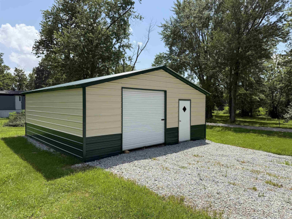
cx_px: 146
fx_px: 202
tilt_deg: -1.8
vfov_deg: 56.8
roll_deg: +0.0
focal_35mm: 24
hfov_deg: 71.6
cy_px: 110
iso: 80
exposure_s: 1/4167
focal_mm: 6.76
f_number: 1.78
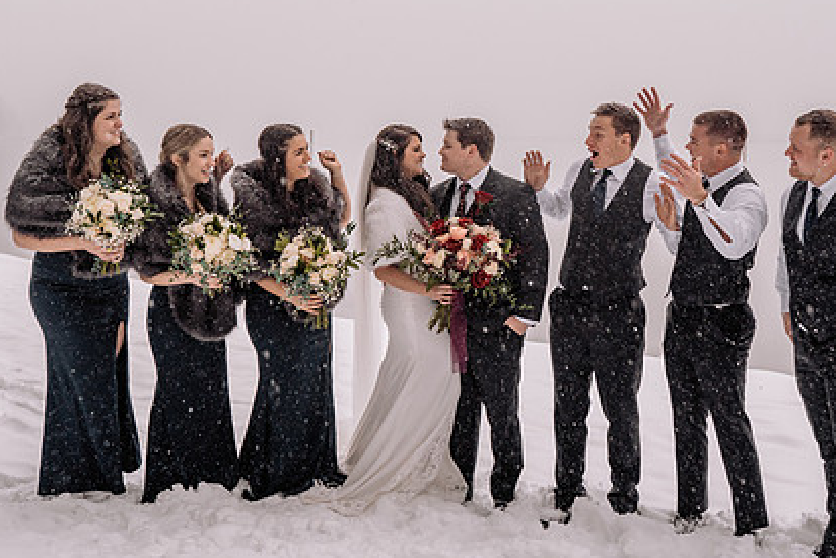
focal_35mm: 52
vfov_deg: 25.8
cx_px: 489
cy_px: 169
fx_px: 1208
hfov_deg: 38.1
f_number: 5
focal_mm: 35
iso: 1250
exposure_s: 1/250
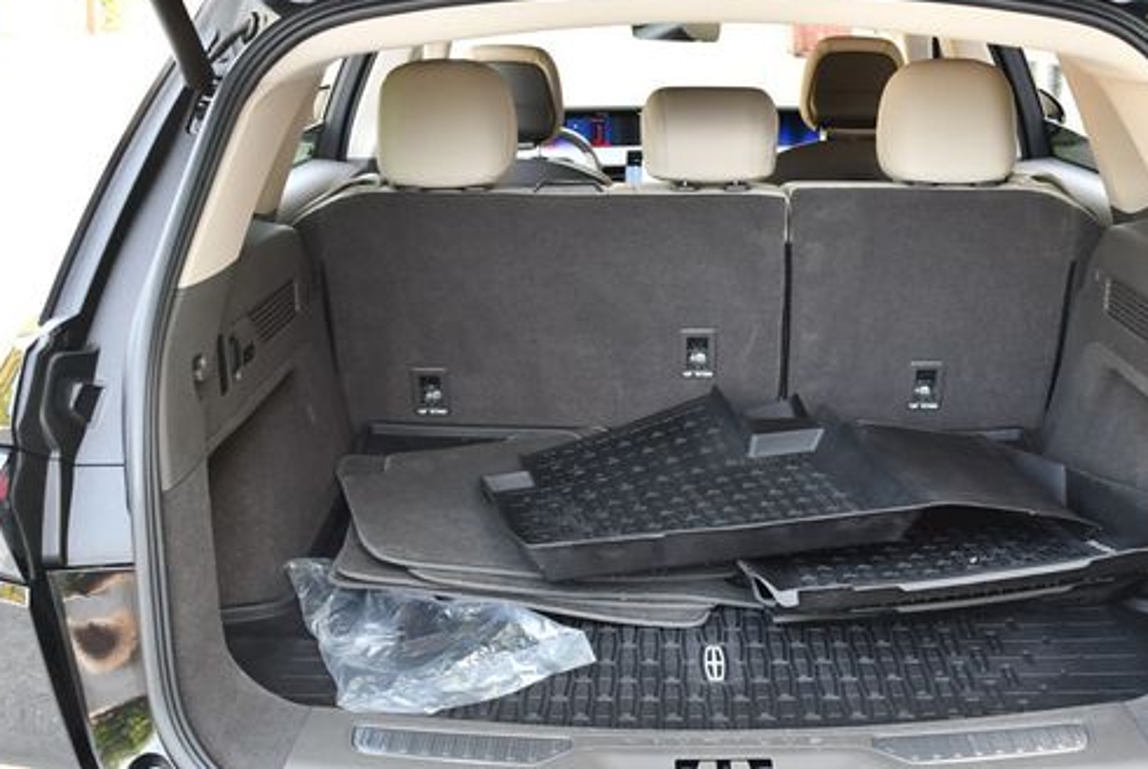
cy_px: 392
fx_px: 1501
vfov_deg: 28.7
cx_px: 649
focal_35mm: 47
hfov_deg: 41.8
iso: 640
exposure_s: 1/250
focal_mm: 18
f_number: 3.5
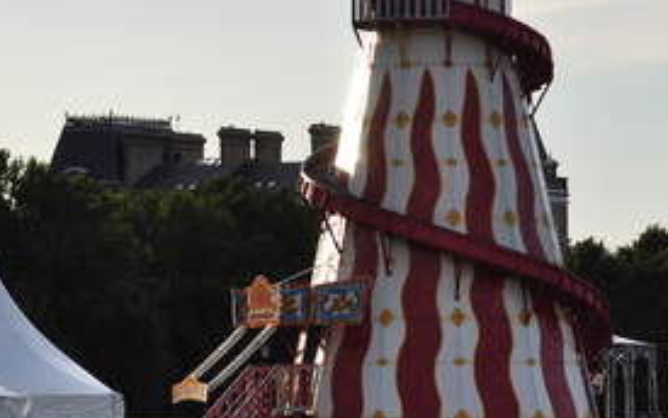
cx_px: 182
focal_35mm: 249
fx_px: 4534
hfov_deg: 8.4
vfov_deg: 5.3
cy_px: 125
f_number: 7.1
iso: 500
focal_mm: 70
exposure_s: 1/2500
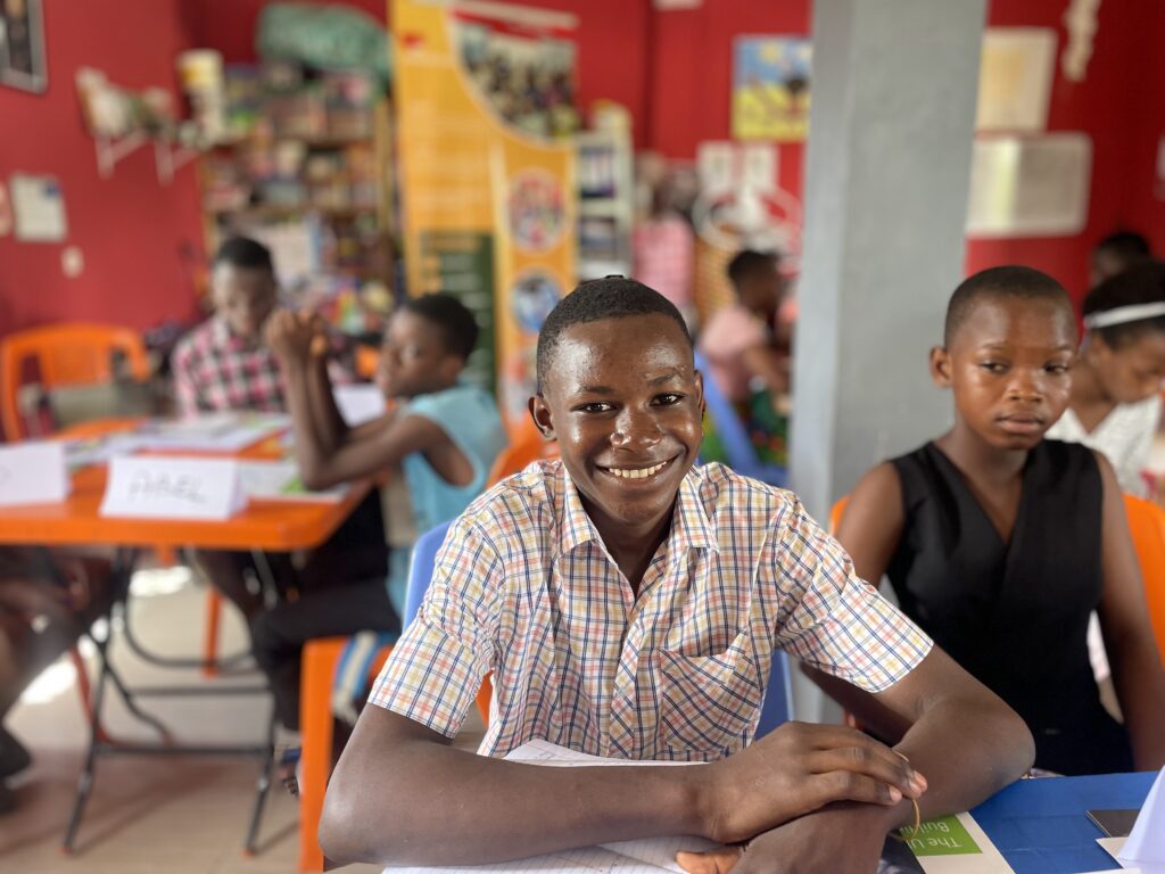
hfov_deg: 67.3
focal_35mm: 26
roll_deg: +0.5
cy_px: 437
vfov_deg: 53.1
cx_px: 582
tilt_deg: -13.0
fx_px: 875
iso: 160
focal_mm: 4.2
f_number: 1.6
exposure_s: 1/60
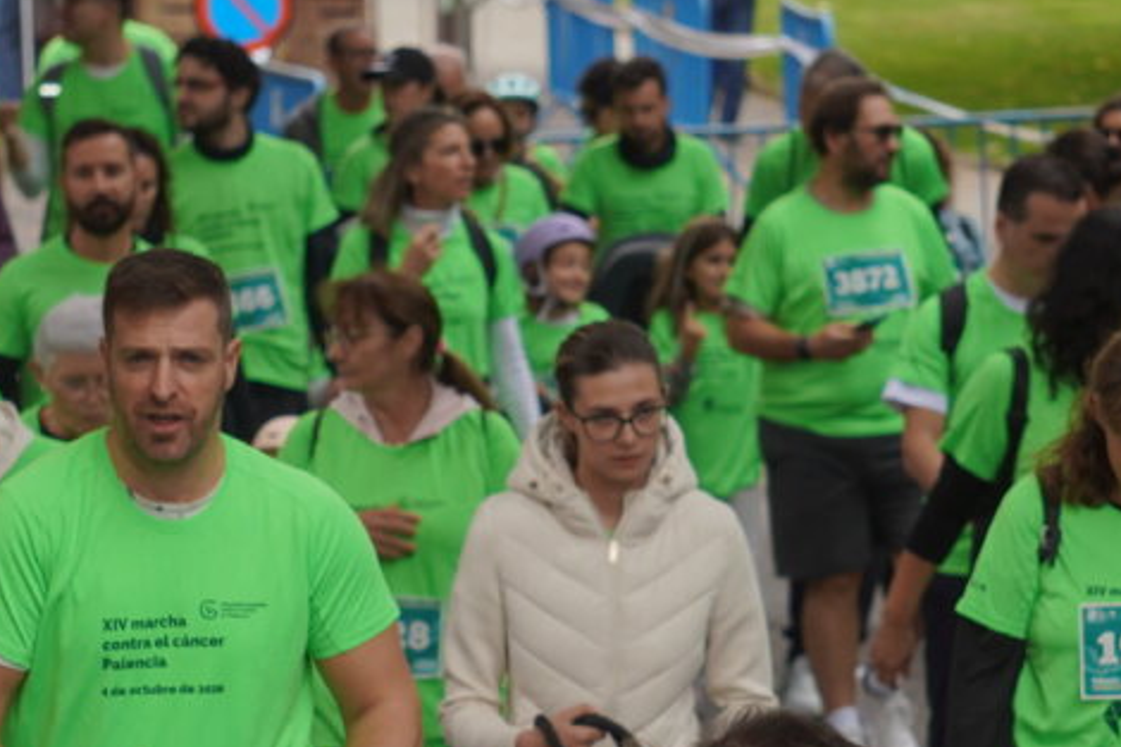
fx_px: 12451
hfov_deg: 5.2
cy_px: 674
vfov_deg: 3.4
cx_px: 727
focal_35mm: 400
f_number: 5.6
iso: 100
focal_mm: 98
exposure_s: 1/160
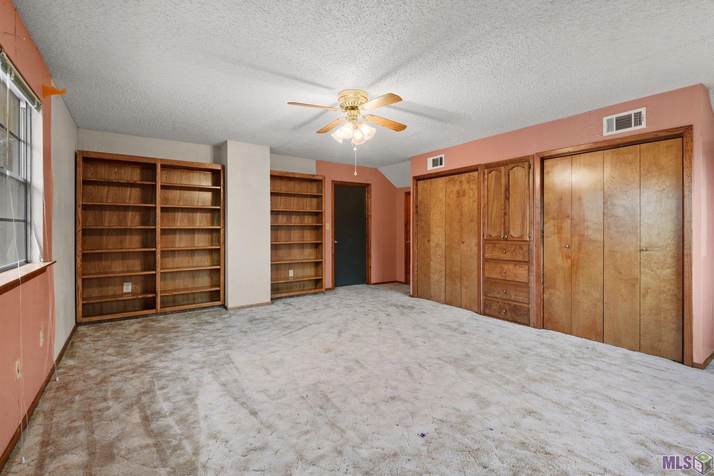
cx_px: 357
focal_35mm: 16
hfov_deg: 96.7
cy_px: 238
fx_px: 317
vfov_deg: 73.8
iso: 320
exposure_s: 1/1.25
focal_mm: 16
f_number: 10
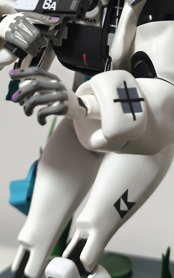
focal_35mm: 78
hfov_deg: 16.7
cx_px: 96
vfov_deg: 26.1
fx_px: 592
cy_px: 67
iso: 4000
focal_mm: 6.14
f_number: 1.65
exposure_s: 1/16.7
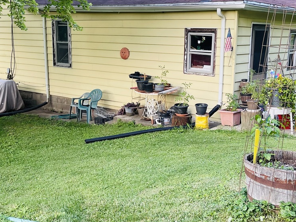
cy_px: 104
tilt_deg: -10.7
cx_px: 108
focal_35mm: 49
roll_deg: -0.6
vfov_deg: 29.7
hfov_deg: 38.6
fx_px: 419
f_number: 1.6
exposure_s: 1/121
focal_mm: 5.1
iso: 125
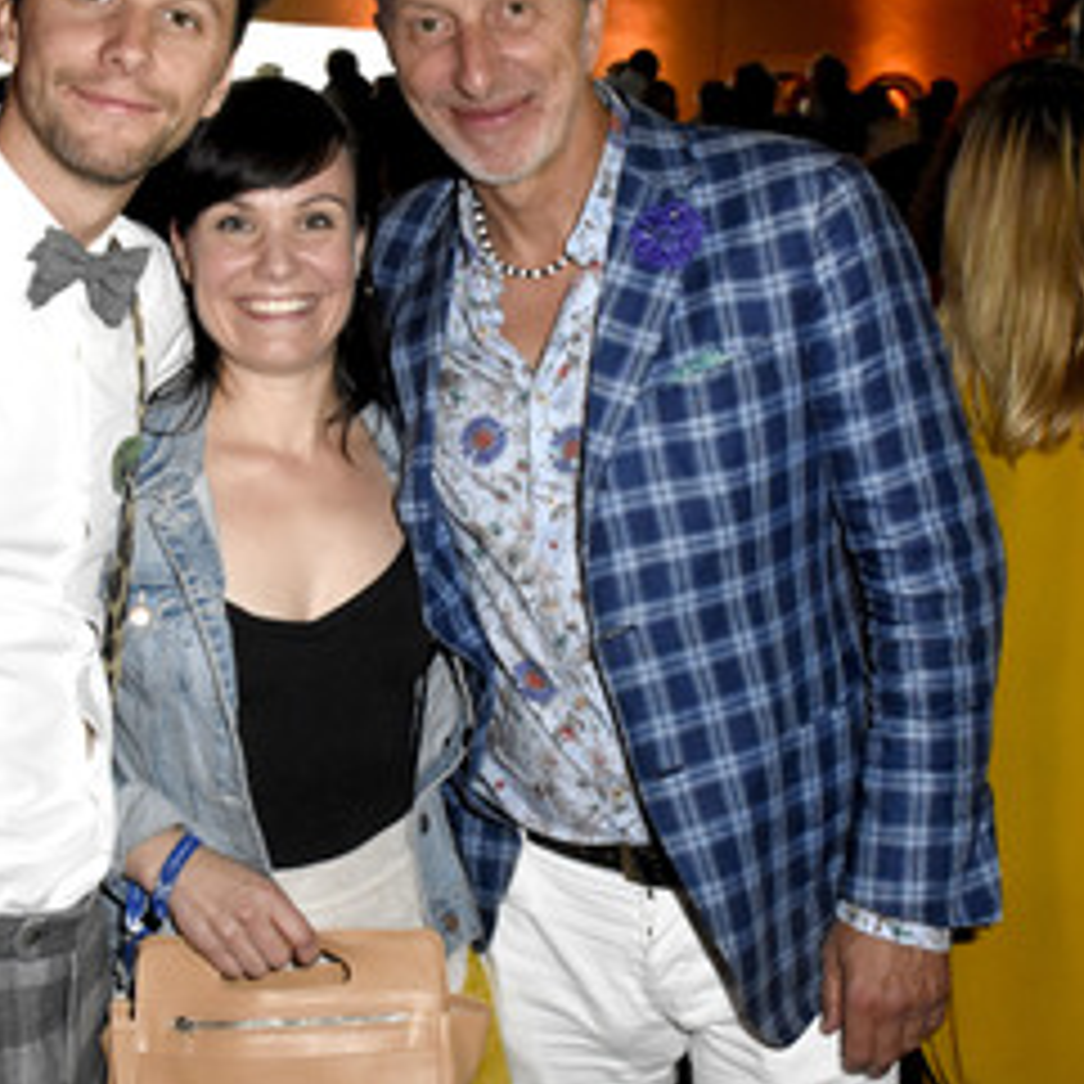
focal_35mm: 55
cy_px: 432
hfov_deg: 30.9
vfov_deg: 31.1
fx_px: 1941
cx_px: 349
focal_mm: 23
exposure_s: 1/60
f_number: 6.3
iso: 3200
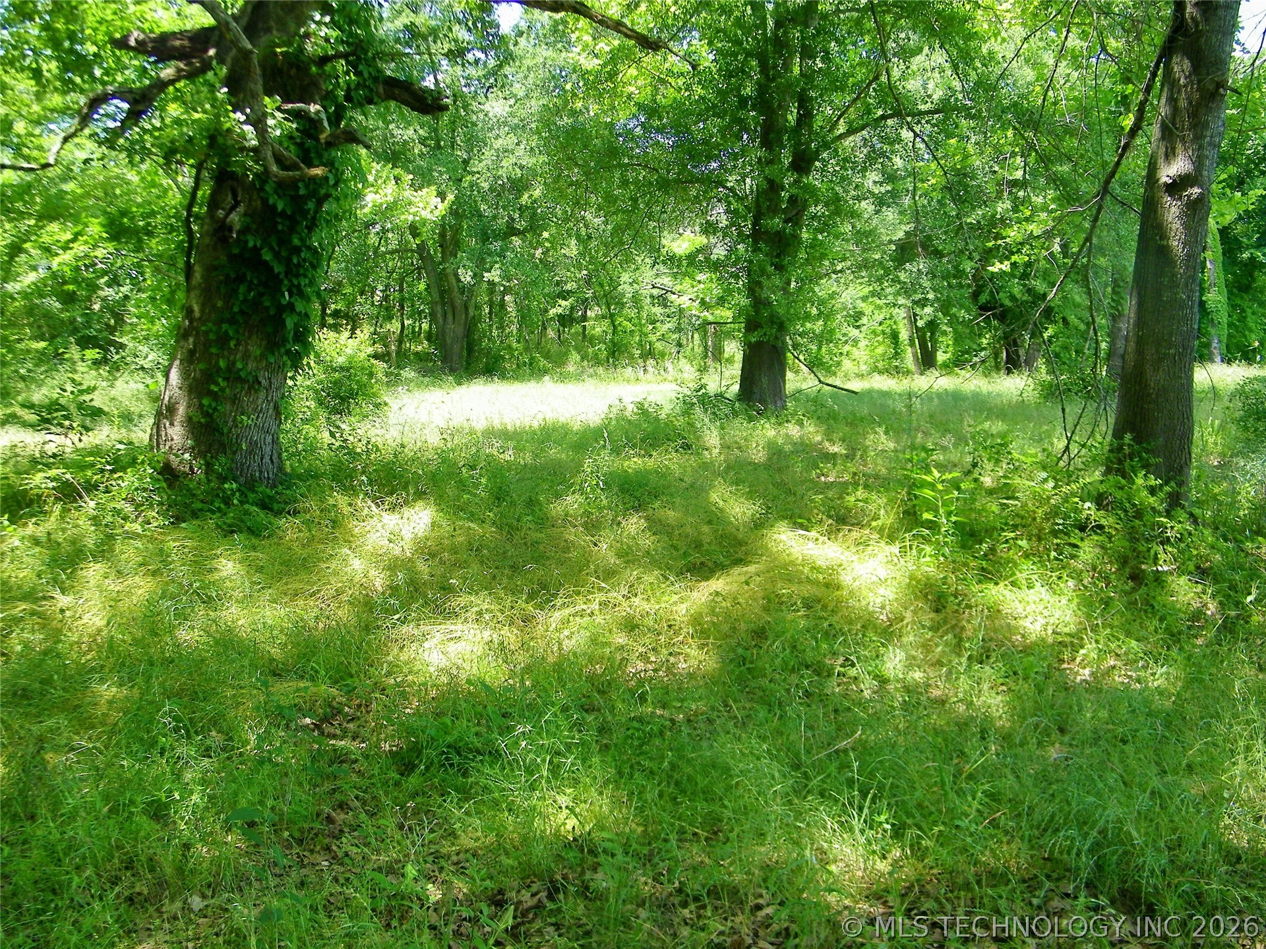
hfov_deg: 51.4
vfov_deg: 39.7
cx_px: 633
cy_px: 474
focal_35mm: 36
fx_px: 1317
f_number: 3.7
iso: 80
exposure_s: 1/160
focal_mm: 6.4
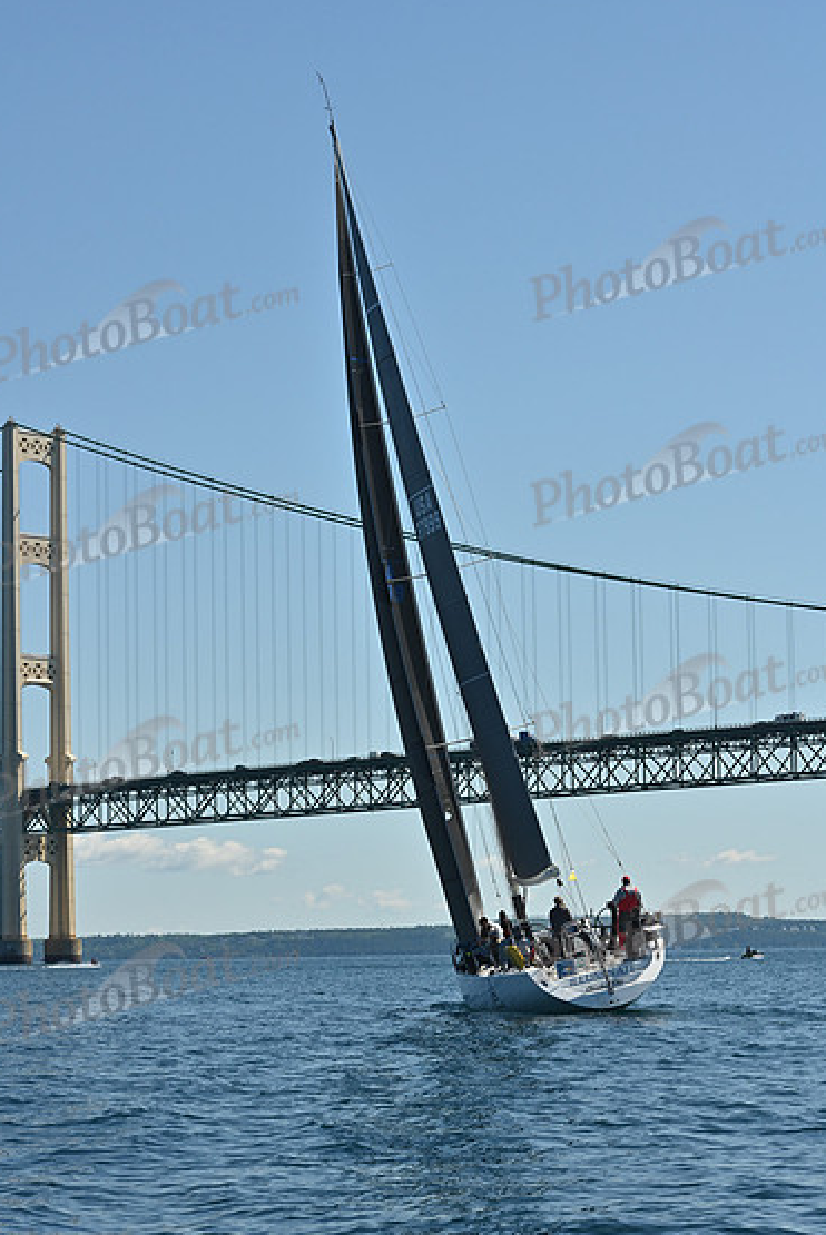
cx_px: 415
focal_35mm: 94
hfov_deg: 14.6
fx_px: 3229
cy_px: 616
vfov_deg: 21.7
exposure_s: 1/1000
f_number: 10
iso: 320
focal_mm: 90
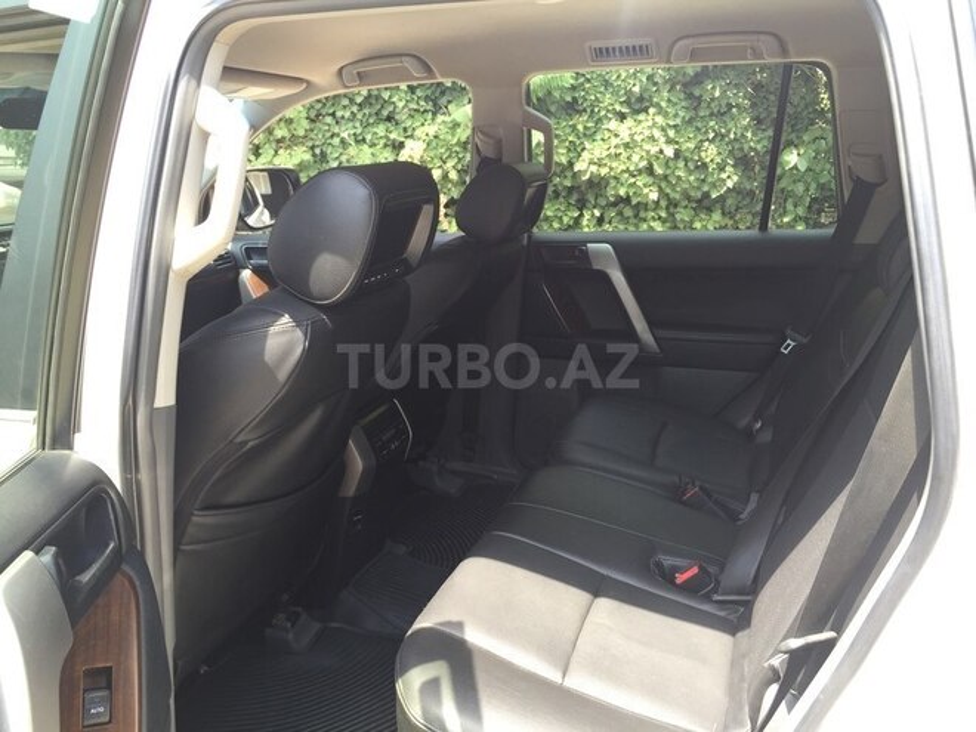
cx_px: 488
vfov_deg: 48.2
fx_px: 818
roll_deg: -1.5
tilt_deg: -17.6
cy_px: 366
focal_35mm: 29
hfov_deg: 61.7
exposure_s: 1/100
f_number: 2.2
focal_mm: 4.15
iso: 32
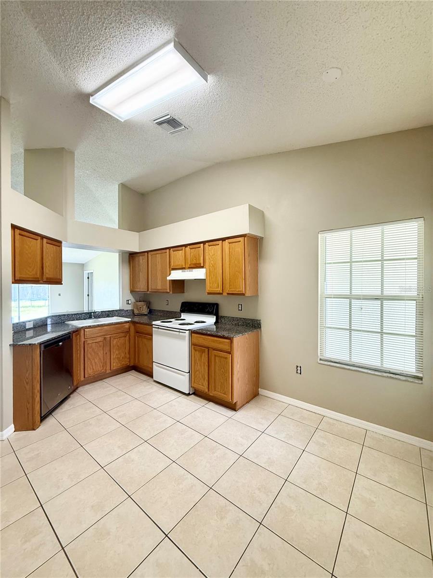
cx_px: 216
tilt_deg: -0.8
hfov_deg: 85.7
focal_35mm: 14
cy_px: 289
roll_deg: -0.6
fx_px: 233
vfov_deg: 102.1
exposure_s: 1/120
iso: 250
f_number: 2.2
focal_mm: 2.22
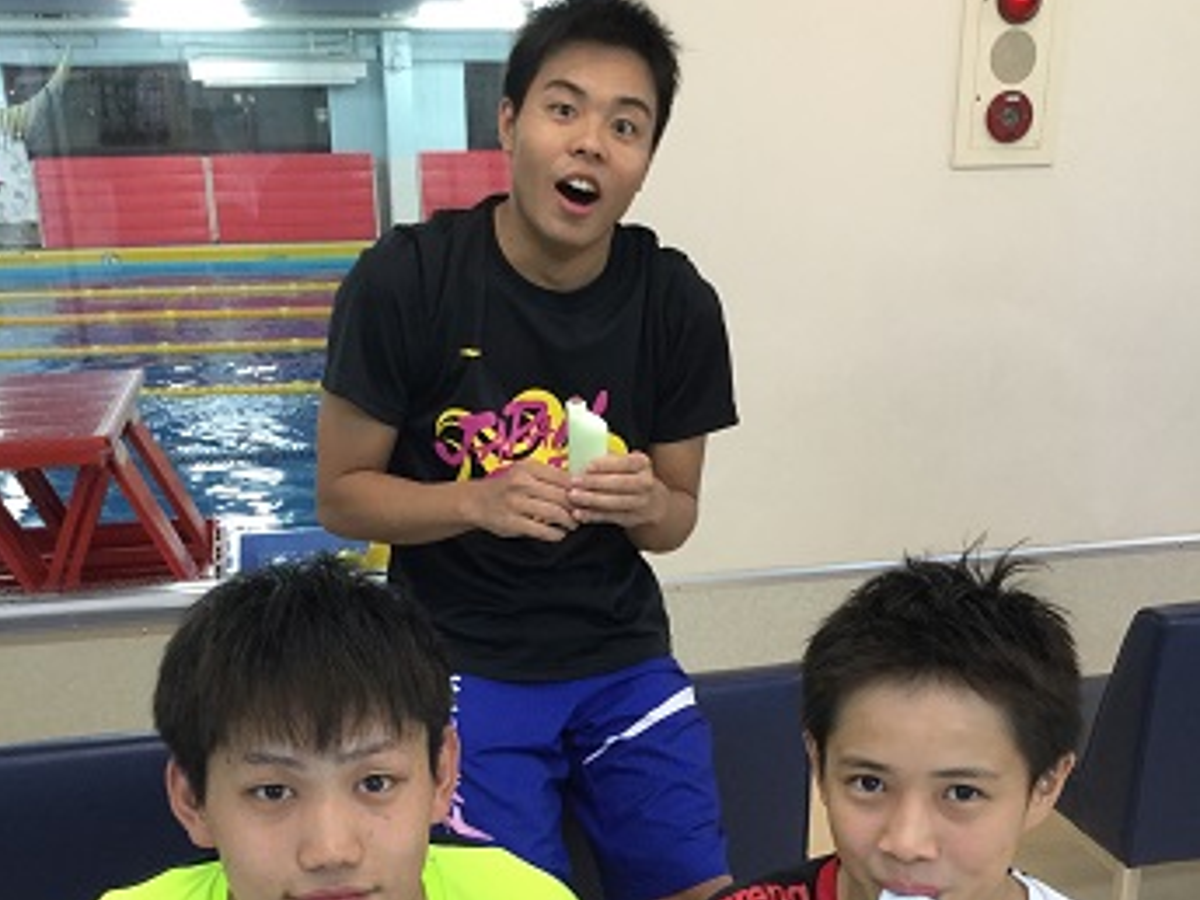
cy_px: 740
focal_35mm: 42
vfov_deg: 33.2
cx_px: 600
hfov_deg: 44.8
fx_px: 1456
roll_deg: -0.2
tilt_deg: -23.1
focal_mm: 3.3
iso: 80
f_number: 2.4
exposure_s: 1/30
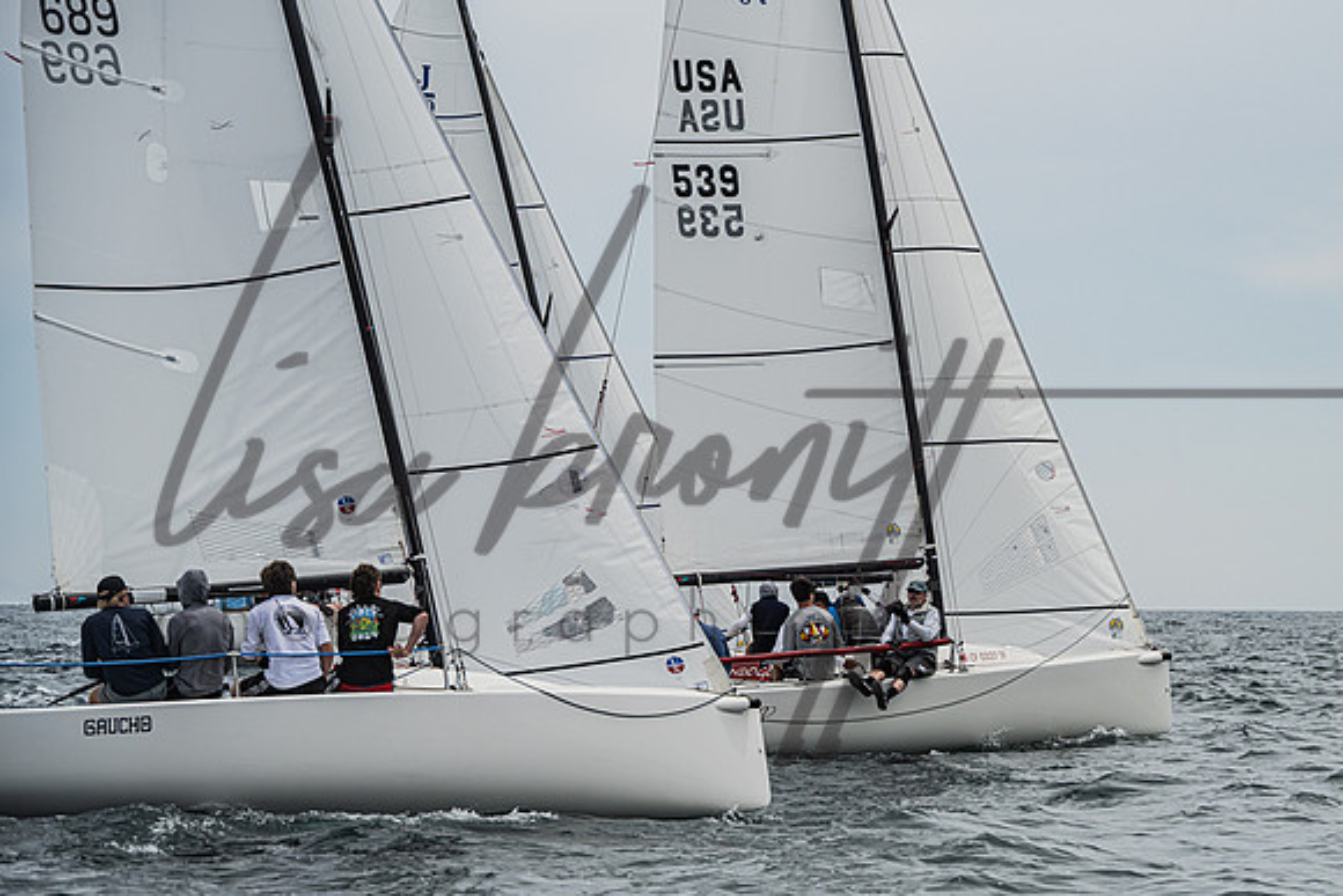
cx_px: 856
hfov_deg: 12.8
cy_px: 514
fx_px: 5961
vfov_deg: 8.6
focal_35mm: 160
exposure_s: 1/2000
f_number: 6.7
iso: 320
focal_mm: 125
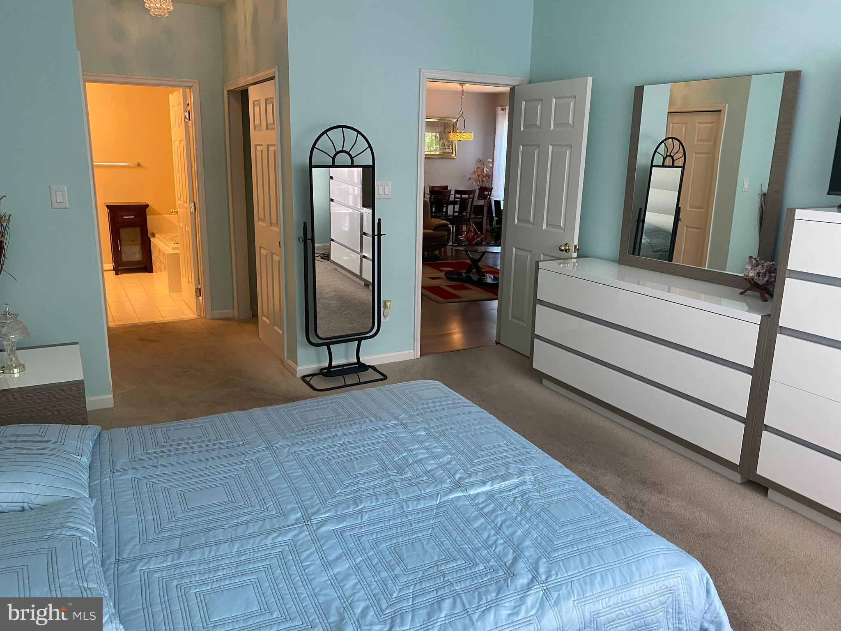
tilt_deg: -14.9
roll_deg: -2.0
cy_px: 316
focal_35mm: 26
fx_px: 632
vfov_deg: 53.1
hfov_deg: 67.3
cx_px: 420
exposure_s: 1/60
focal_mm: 4.25
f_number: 1.8
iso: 160
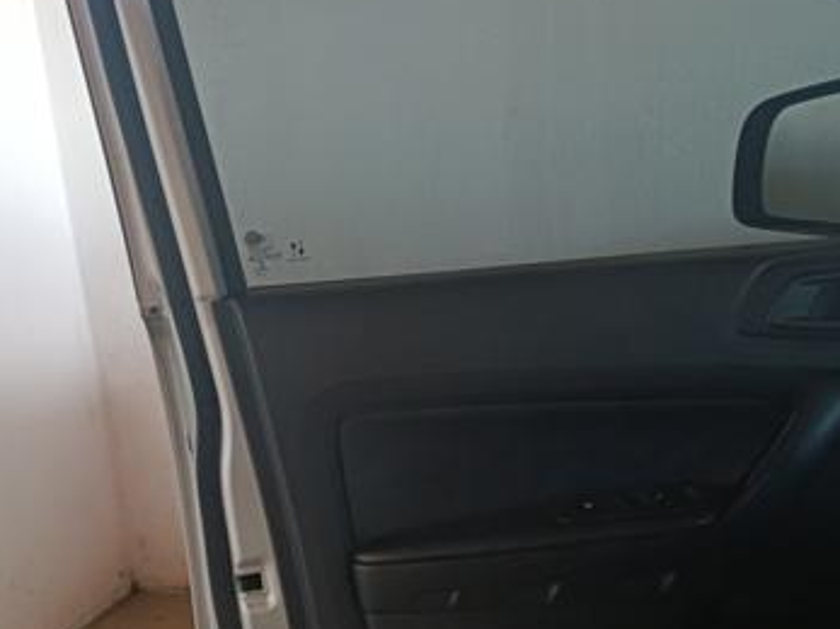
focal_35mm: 48
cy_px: 353
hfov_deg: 39.6
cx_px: 382
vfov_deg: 30.2
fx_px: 1164
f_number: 1.8
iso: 714
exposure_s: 1/40
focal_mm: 4.81
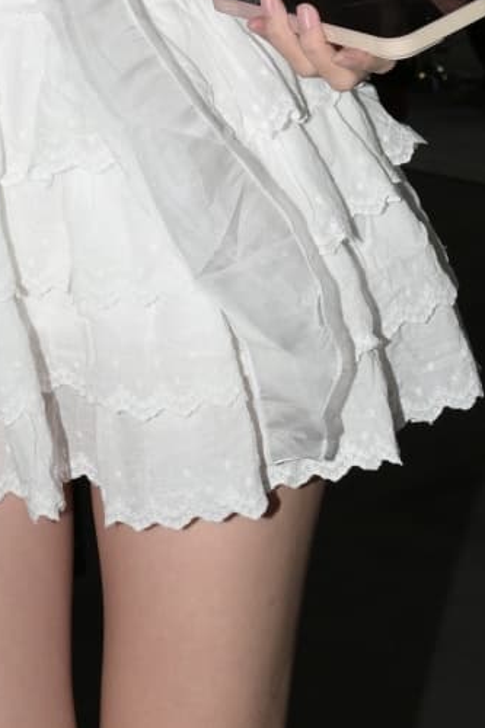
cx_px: 16
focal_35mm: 110
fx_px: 2220
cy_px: -181
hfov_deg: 12.3
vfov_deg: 17.6
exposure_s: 1/200
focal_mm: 30.5
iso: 500
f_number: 8
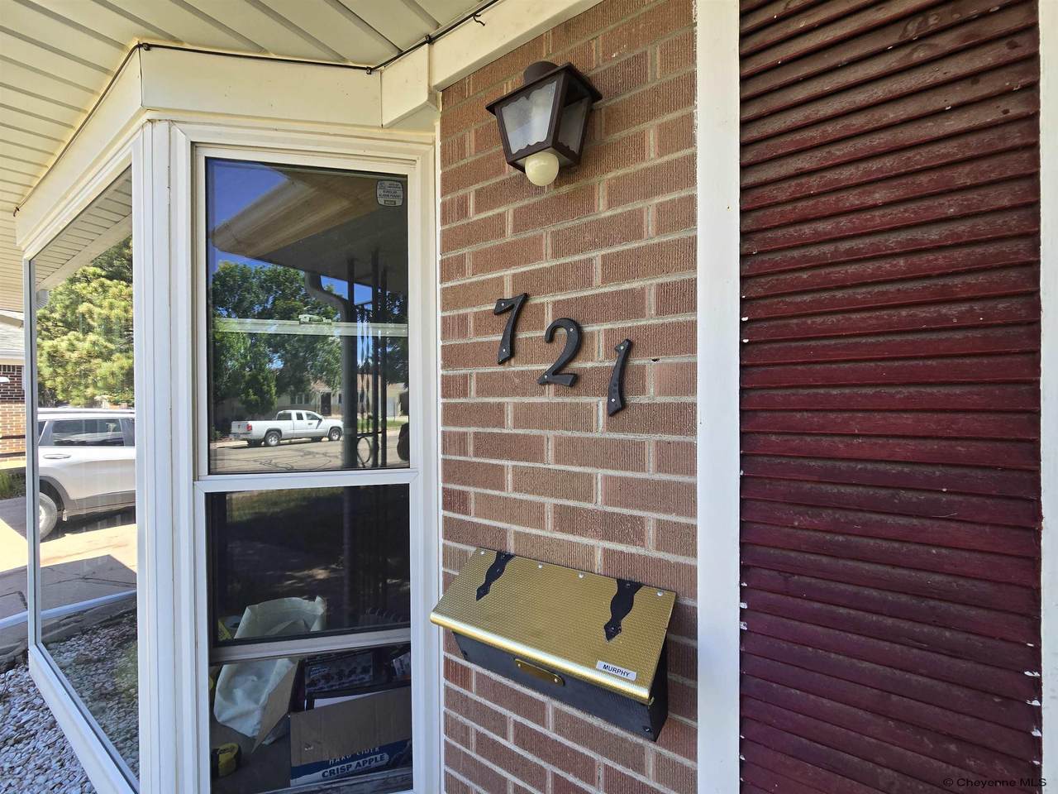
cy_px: 397
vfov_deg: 89.9
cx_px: 529
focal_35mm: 13
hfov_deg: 106.2
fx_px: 397
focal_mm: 2.2
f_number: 2.2
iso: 80
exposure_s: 1/359
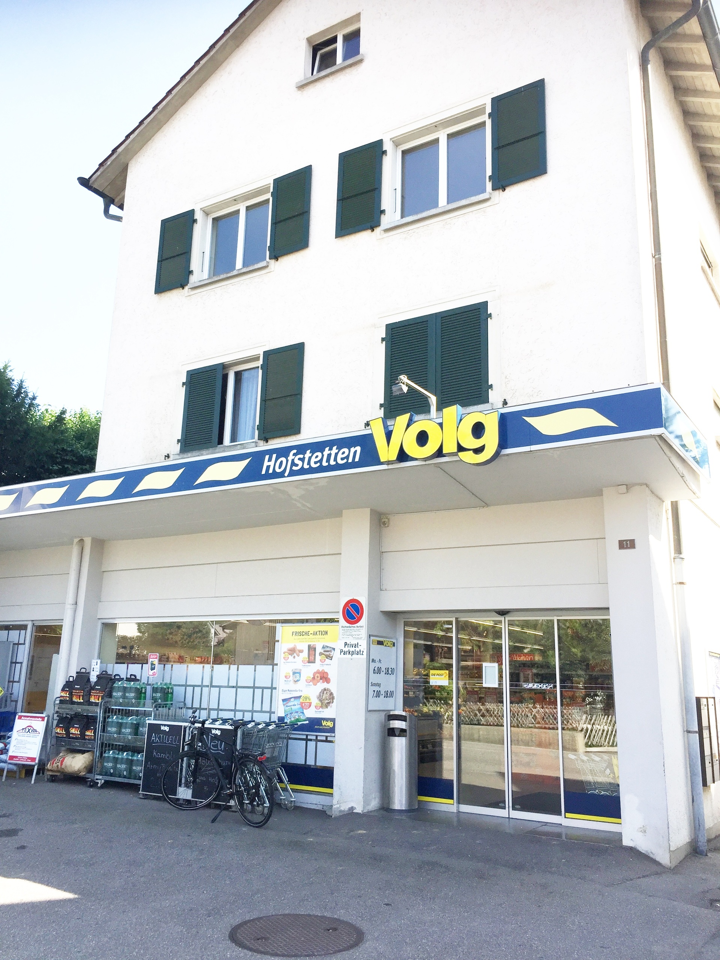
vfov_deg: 61.7
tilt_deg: +13.8
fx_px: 804
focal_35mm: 29
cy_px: 480
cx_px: 360
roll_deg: -1.7
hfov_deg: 48.2
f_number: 2.2
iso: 32
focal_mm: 4.15
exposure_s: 1/860
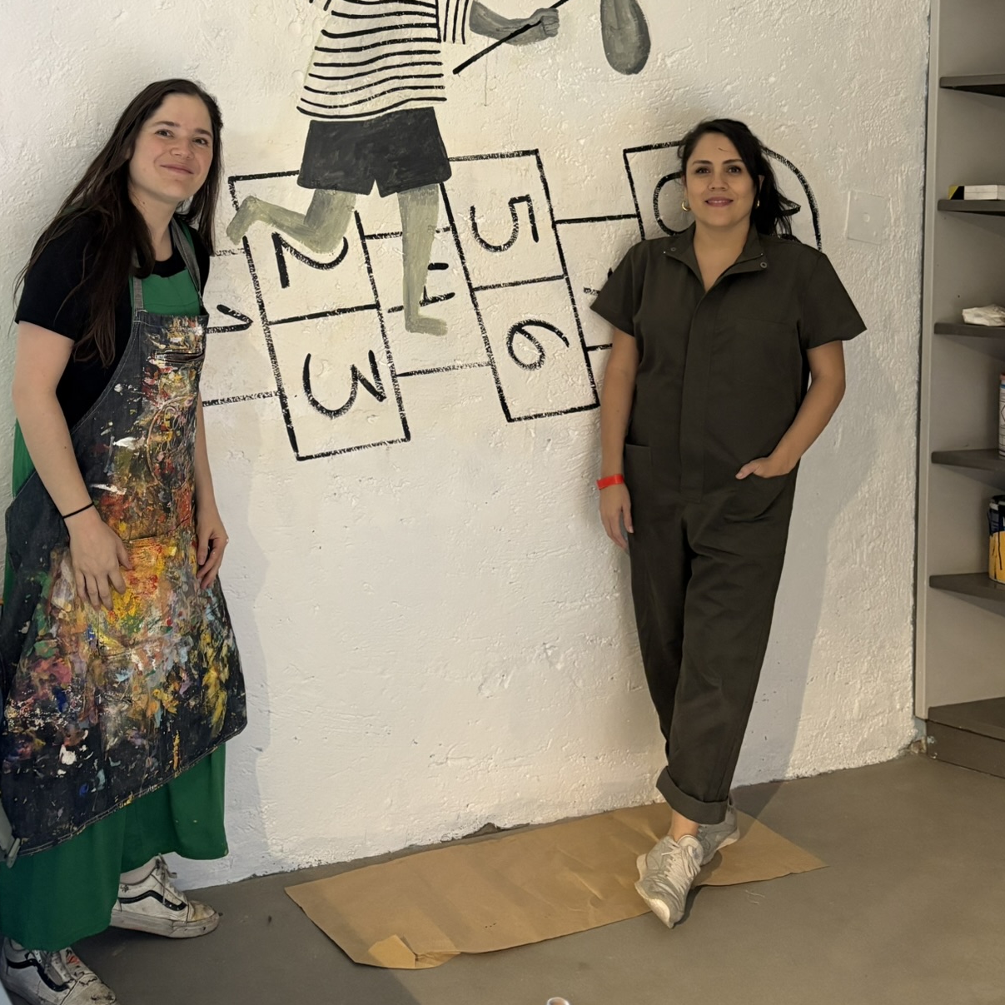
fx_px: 1281
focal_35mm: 39
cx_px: 448
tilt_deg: +3.3
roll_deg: -2.9
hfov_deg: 42.8
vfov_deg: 40.9
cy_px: 193
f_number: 1.6
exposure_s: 1/33
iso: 400
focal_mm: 5.96
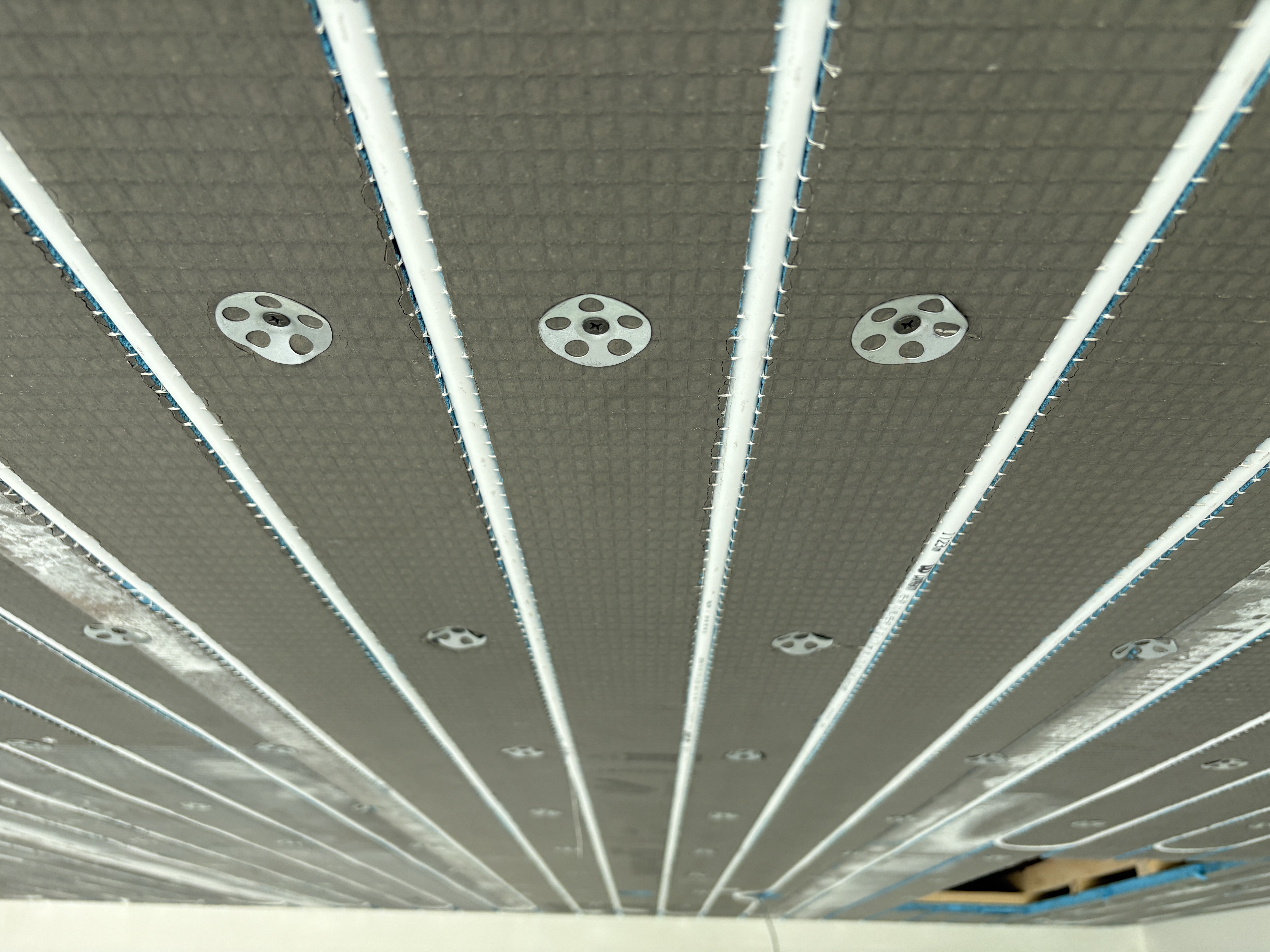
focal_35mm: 26
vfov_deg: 53.1
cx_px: 635
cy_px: 476
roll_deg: -0.8
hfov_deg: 67.3
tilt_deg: +27.5
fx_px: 954
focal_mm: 5.96
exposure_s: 1/121
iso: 80
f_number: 1.6
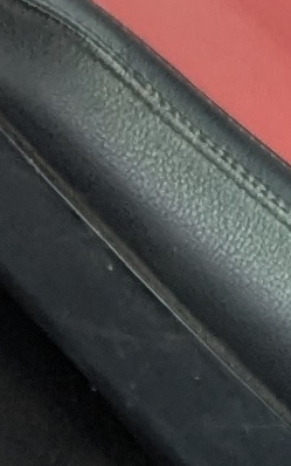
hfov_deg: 5.0
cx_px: 480
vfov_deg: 7.4
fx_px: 3309
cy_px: 1187
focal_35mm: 261
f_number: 1.85
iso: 55
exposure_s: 1/132
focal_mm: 6.81
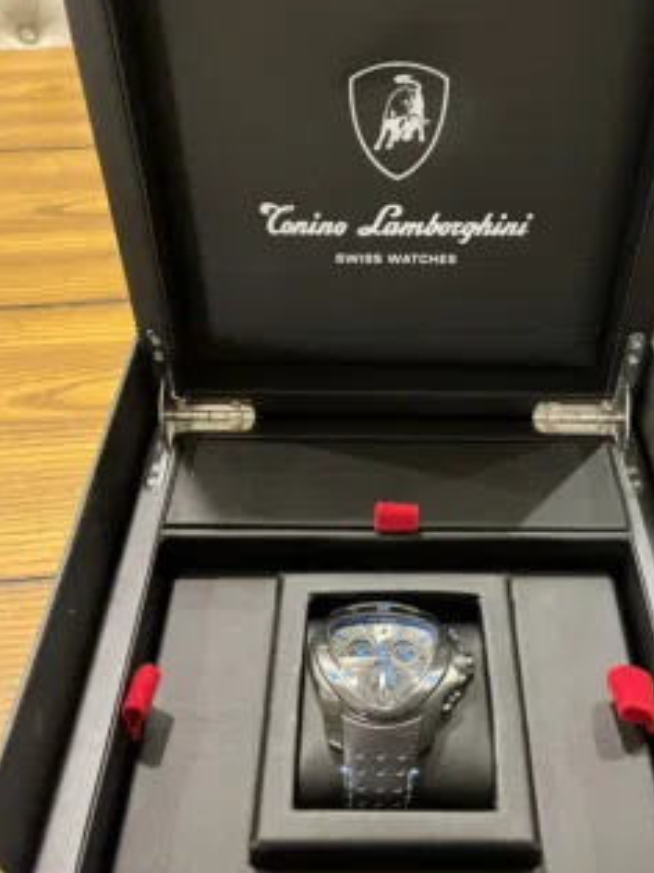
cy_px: 455
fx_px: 832
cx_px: 391
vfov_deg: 55.4
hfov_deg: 42.7
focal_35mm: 33
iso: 640
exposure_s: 1/30
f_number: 1.6
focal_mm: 5.1
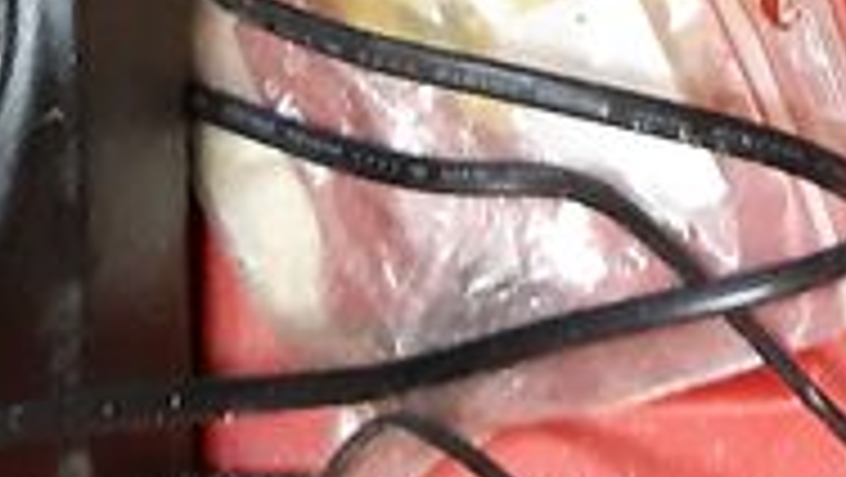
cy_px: -576
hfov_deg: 13.5
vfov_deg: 7.6
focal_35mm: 151
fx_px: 3389
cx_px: 1228
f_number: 1.7
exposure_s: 1/20
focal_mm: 3.92
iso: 640
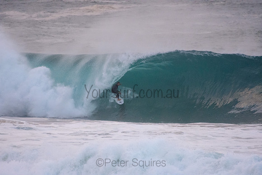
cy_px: 88
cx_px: 131
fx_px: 5459
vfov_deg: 1.8
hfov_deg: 2.7
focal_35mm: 750
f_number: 5.6
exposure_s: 1/2000
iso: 2200
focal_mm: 500
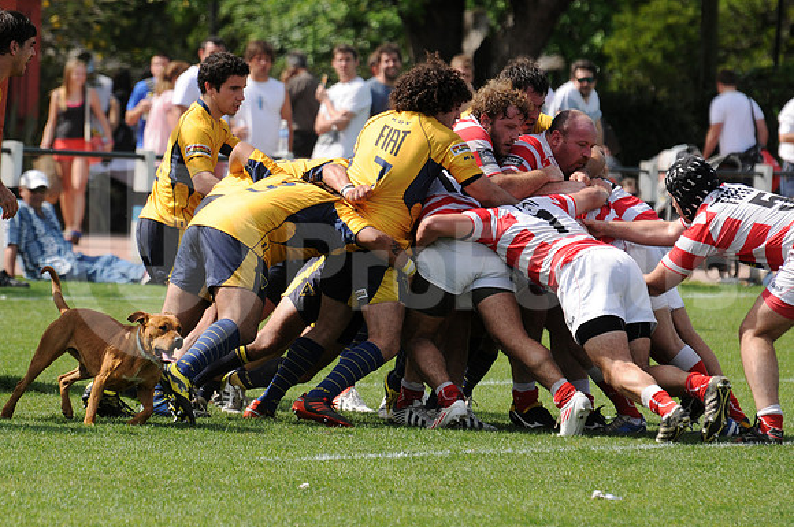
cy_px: 264
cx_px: 397
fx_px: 7598
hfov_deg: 6.0
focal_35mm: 345
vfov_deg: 4.0
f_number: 5.3
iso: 250
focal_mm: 230
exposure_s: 1/800
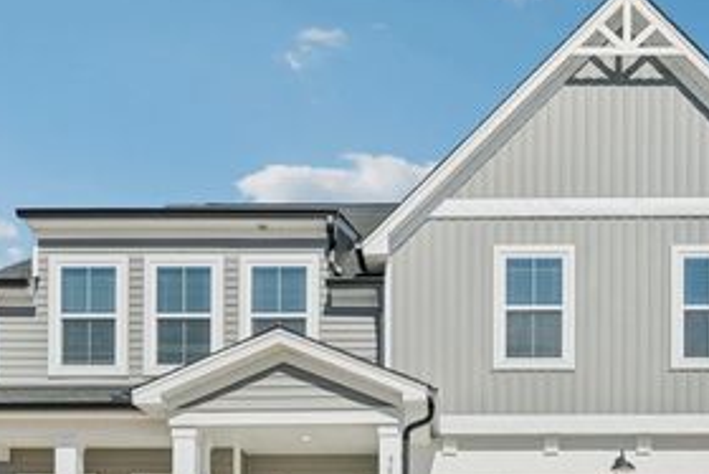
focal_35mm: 41
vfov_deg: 32.3
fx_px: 808
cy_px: 323
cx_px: 418
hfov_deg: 47.2
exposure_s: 1/800
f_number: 8
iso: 100
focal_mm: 23
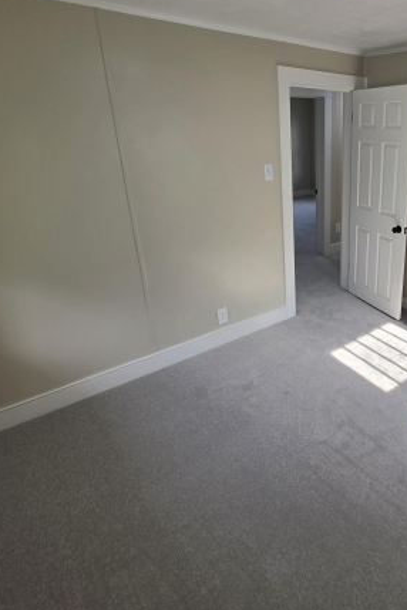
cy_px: 266
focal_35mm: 21
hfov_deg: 55.1
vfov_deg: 80.8
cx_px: 329
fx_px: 356
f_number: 1.9
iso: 16
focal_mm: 2.2
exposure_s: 1/120
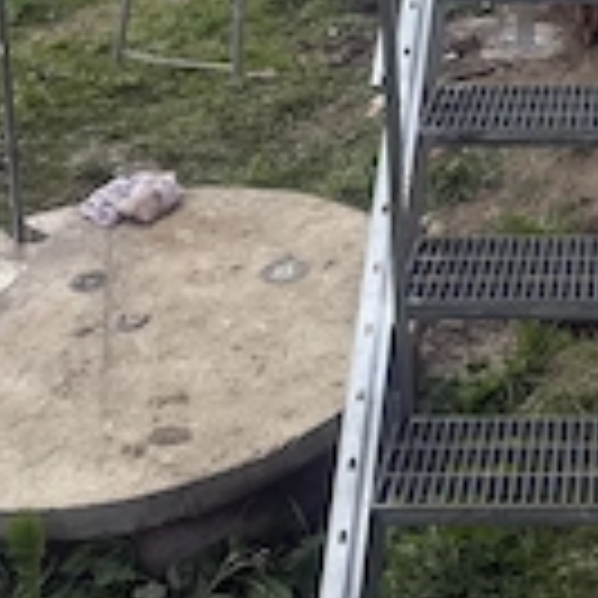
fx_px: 1251
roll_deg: -0.9
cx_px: 670
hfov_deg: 24.9
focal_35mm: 64
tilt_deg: -14.5
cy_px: -112
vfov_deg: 24.5
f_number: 1.78
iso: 100
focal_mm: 6.76
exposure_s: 1/1653
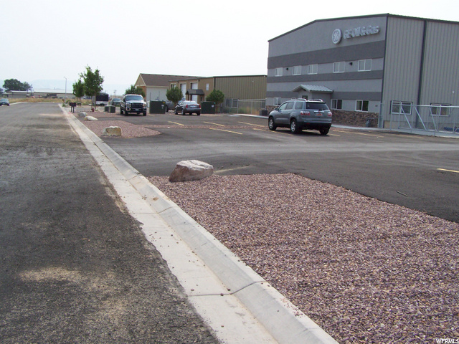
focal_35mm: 38
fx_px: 504
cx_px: 230
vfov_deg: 37.7
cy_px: 172
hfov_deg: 49.0
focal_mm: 6.3
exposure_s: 1/1250
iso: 160
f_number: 4
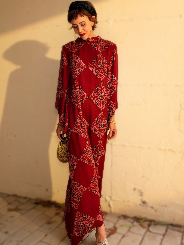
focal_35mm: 30
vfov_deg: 60.0
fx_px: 213
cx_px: 92
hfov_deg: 46.8
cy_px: 122
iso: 25
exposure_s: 1/433
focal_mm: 2.71
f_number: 1.9
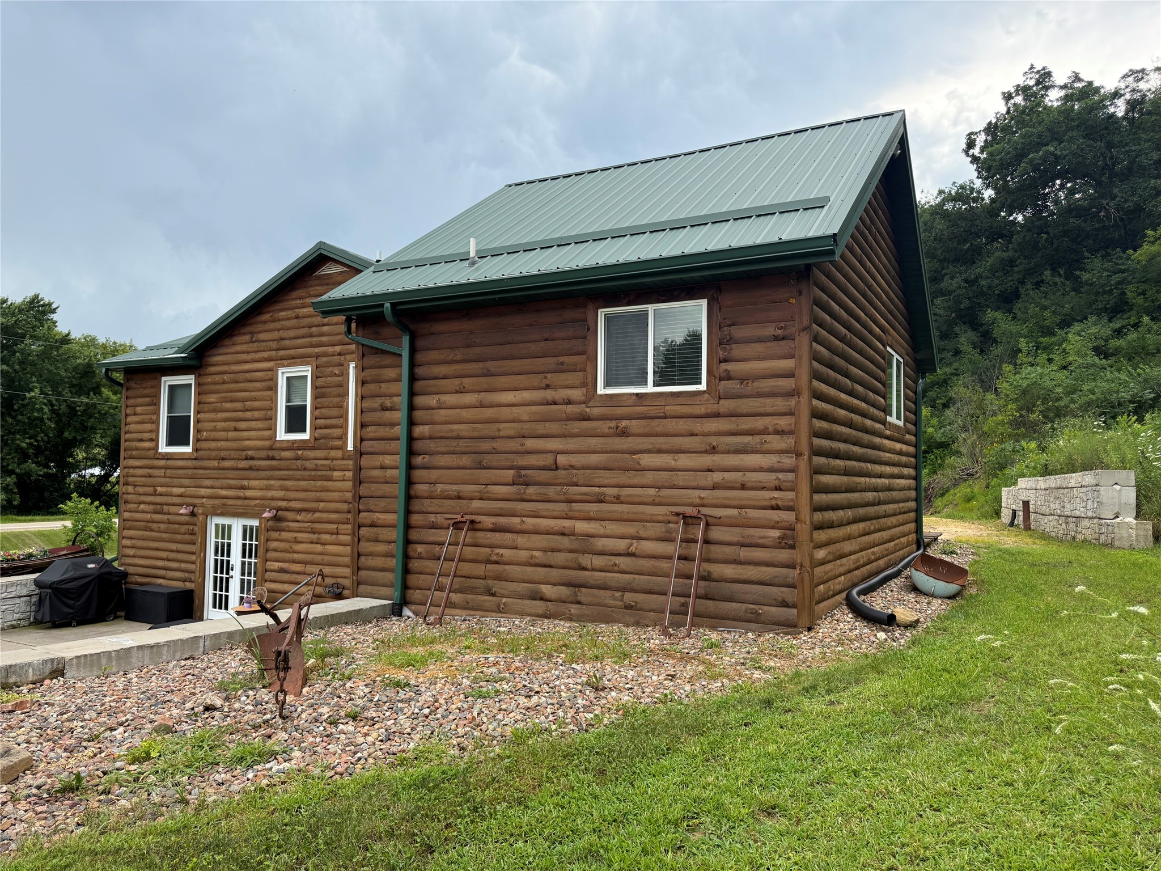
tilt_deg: +2.9
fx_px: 805
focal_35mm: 24
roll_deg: -1.1
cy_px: 436
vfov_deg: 56.8
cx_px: 580
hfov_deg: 71.6
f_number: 1.78
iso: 100
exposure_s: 1/1653
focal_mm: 6.76
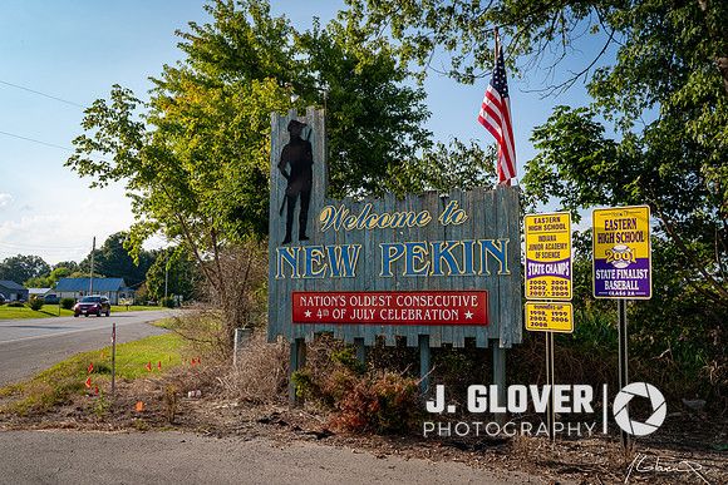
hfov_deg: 55.1
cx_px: 406
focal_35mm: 34
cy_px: 227
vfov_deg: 38.5
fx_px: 695
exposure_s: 1/400
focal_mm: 28
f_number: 5
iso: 100
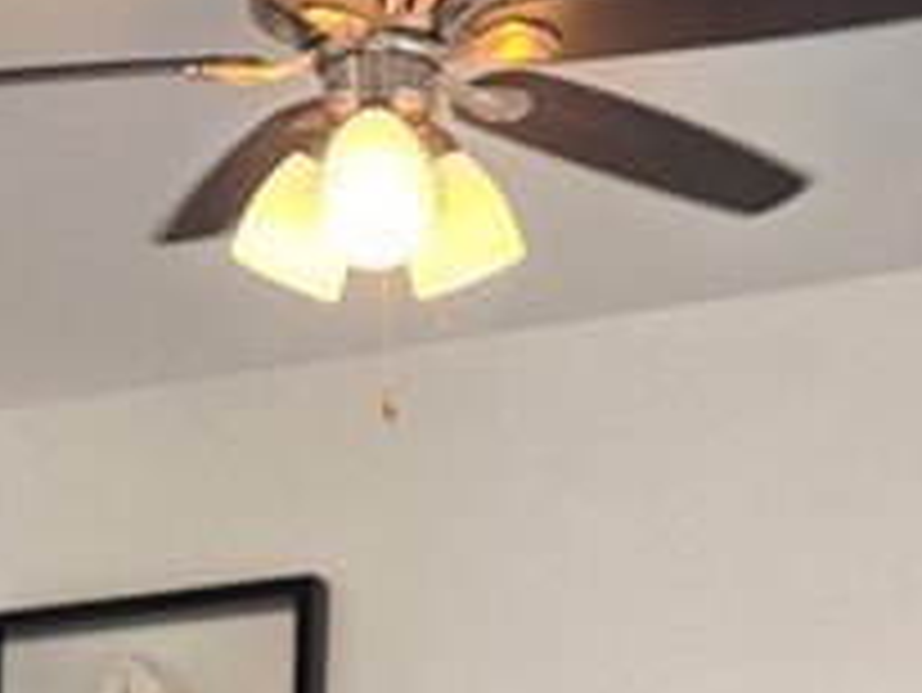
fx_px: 3065
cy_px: 1814
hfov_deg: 17.1
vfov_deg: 10.5
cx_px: 346
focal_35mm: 115
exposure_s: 1/120
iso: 64
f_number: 1.7
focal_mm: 6.3
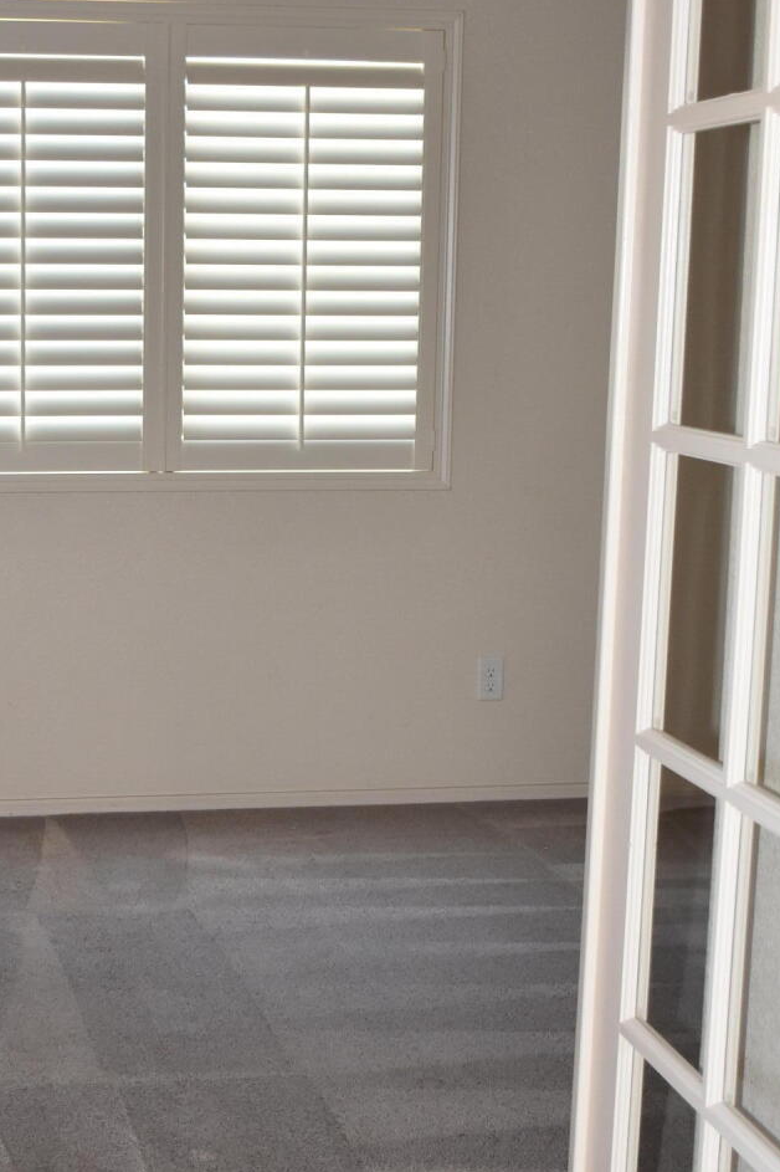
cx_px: 110
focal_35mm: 70
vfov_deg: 28.8
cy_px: 690
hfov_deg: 19.2
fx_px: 2276
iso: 720
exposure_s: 1/60
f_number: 4
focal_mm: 22
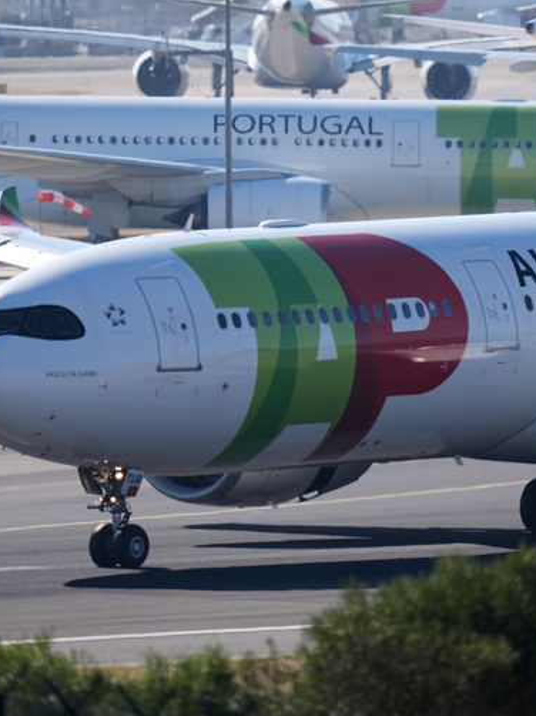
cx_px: 349
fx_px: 22688
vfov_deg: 1.8
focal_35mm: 1098
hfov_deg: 1.4
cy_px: 301
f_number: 4
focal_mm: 560
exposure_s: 1/2500
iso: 250
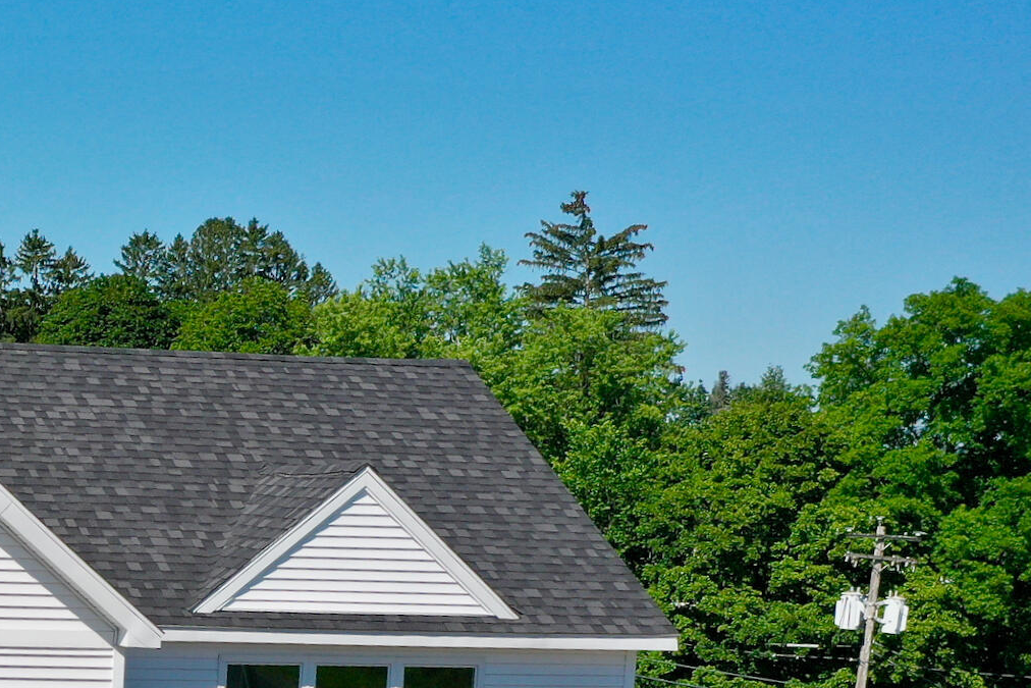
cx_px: -204
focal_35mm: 83
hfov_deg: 22.5
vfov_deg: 15.9
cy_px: 786
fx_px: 2377
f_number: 4
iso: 100
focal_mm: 10.26
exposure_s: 1/80
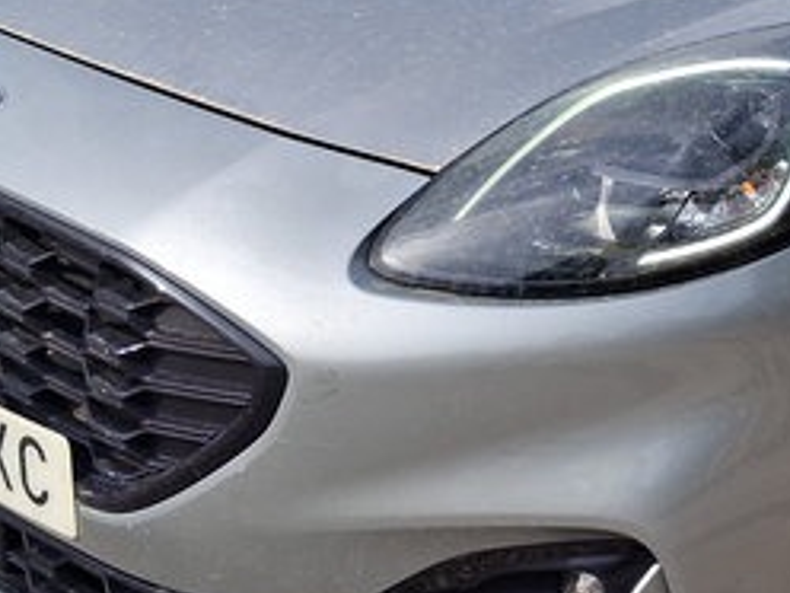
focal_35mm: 87
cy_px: 201
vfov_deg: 16.9
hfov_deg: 22.0
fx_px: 1985
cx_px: 710
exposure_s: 1/557
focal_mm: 4
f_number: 1.8
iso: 20
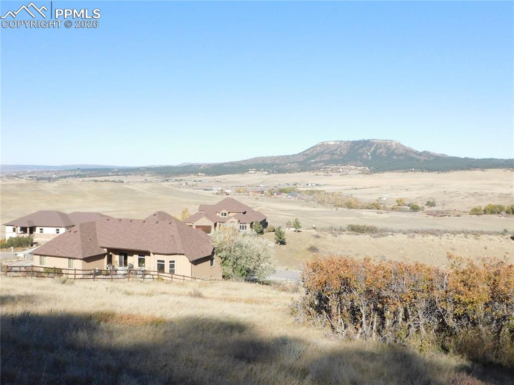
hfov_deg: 51.4
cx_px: 257
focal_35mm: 36
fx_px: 534
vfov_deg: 39.6
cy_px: 192
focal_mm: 6.3
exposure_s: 1/1500
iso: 800
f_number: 7
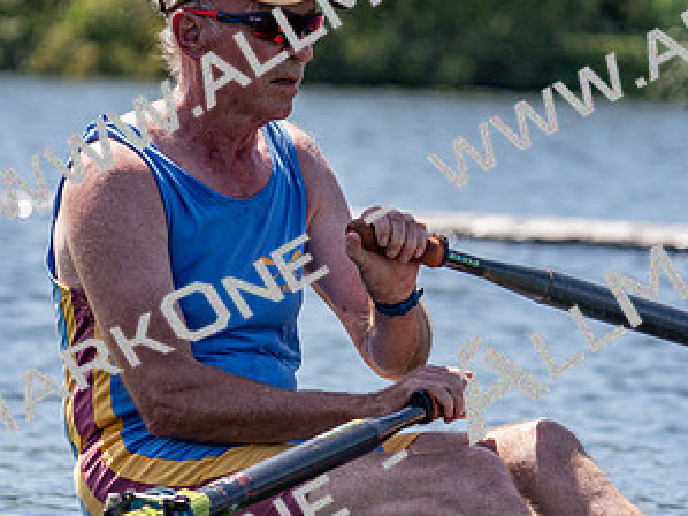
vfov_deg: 4.0
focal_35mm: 373
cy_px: 227
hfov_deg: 5.3
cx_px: 260
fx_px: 7410
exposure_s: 1/2000
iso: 320
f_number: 5.6
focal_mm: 200
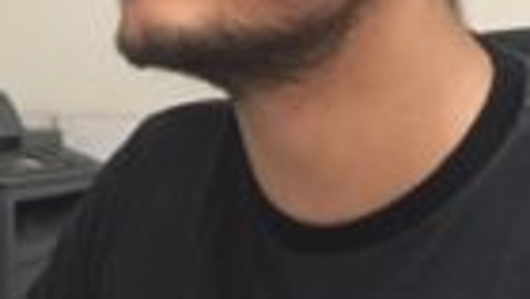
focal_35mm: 126
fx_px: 1772
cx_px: -34
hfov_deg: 16.6
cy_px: 238
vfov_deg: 9.6
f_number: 2.2
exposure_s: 1/24
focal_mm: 4.15
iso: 200
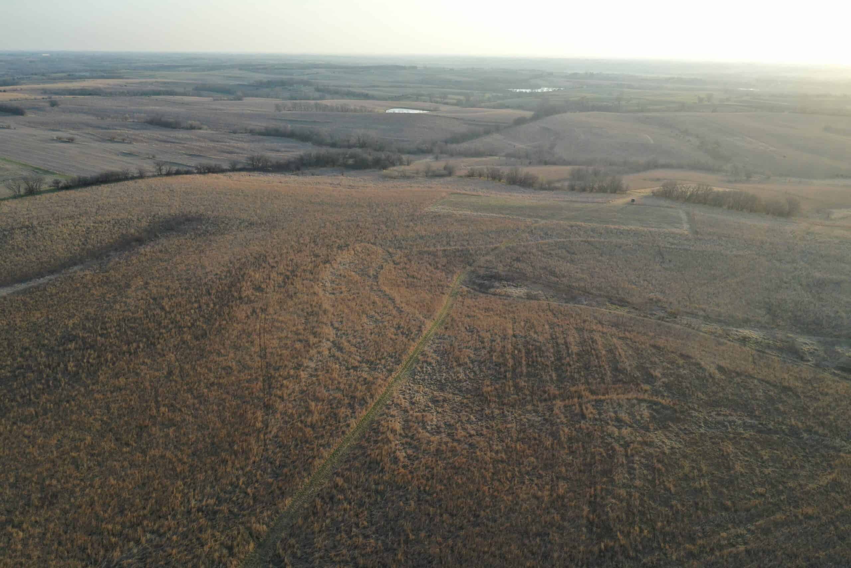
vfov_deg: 46.4
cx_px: 426
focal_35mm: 28
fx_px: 662
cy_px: 284
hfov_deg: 65.5
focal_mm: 10.26
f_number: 5
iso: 100
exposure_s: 1/200
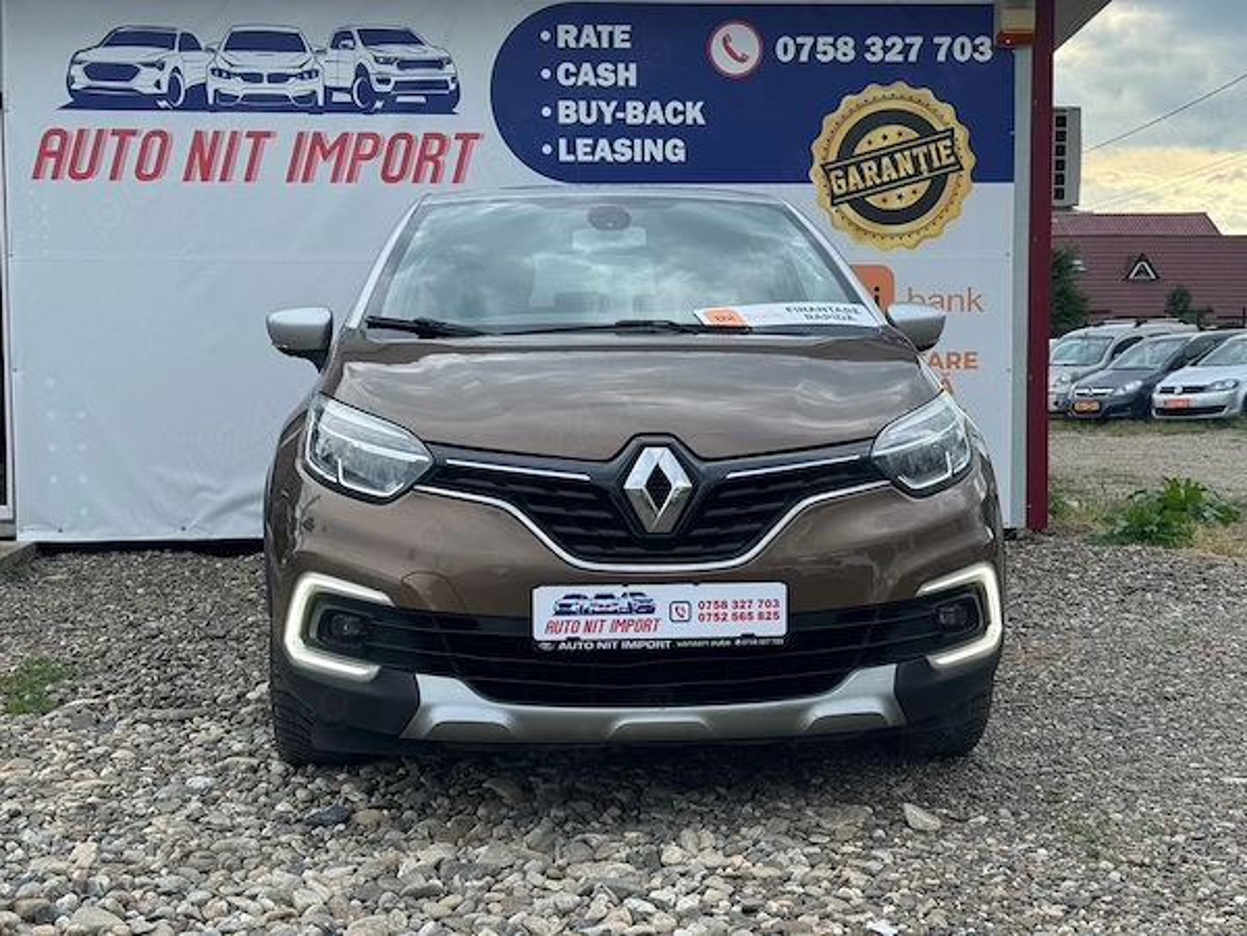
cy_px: 468
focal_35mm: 48
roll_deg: +0.6
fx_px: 1729
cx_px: 624
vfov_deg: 30.3
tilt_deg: -3.3
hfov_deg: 39.7
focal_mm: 6.76
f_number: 1.78
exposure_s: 1/1114
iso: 64
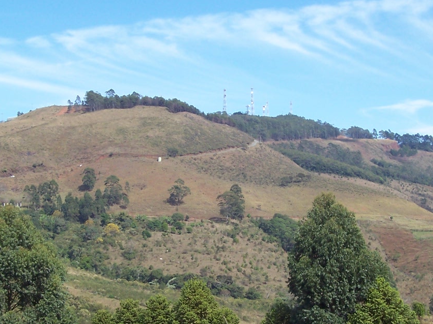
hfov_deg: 20.7
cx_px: 228
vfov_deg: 15.5
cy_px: 199
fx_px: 1188
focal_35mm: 95
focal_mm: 8.6
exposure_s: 1/250
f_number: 6.7
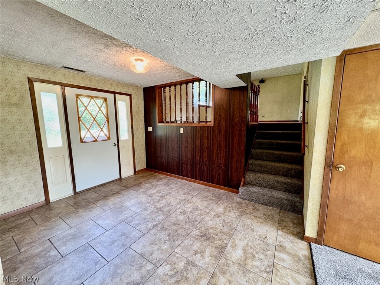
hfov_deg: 102.1
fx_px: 154
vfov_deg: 85.7
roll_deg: +0.6
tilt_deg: -7.5
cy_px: 142
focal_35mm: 14
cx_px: 190
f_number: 2.2
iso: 500
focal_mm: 2.22
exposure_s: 1/60
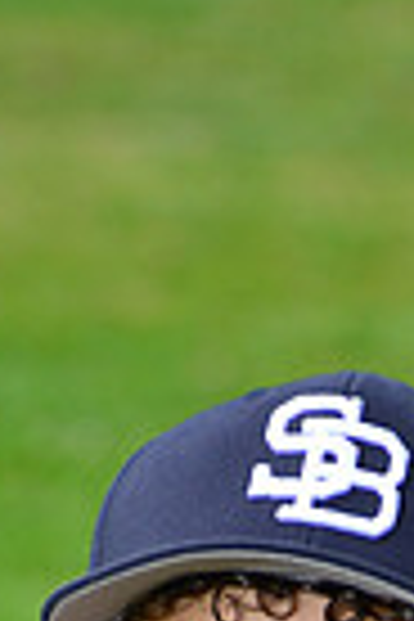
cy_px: 1224
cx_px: 371
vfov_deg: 2.6
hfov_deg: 1.8
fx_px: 13454
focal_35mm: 780
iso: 250
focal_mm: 185
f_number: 10
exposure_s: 1/200
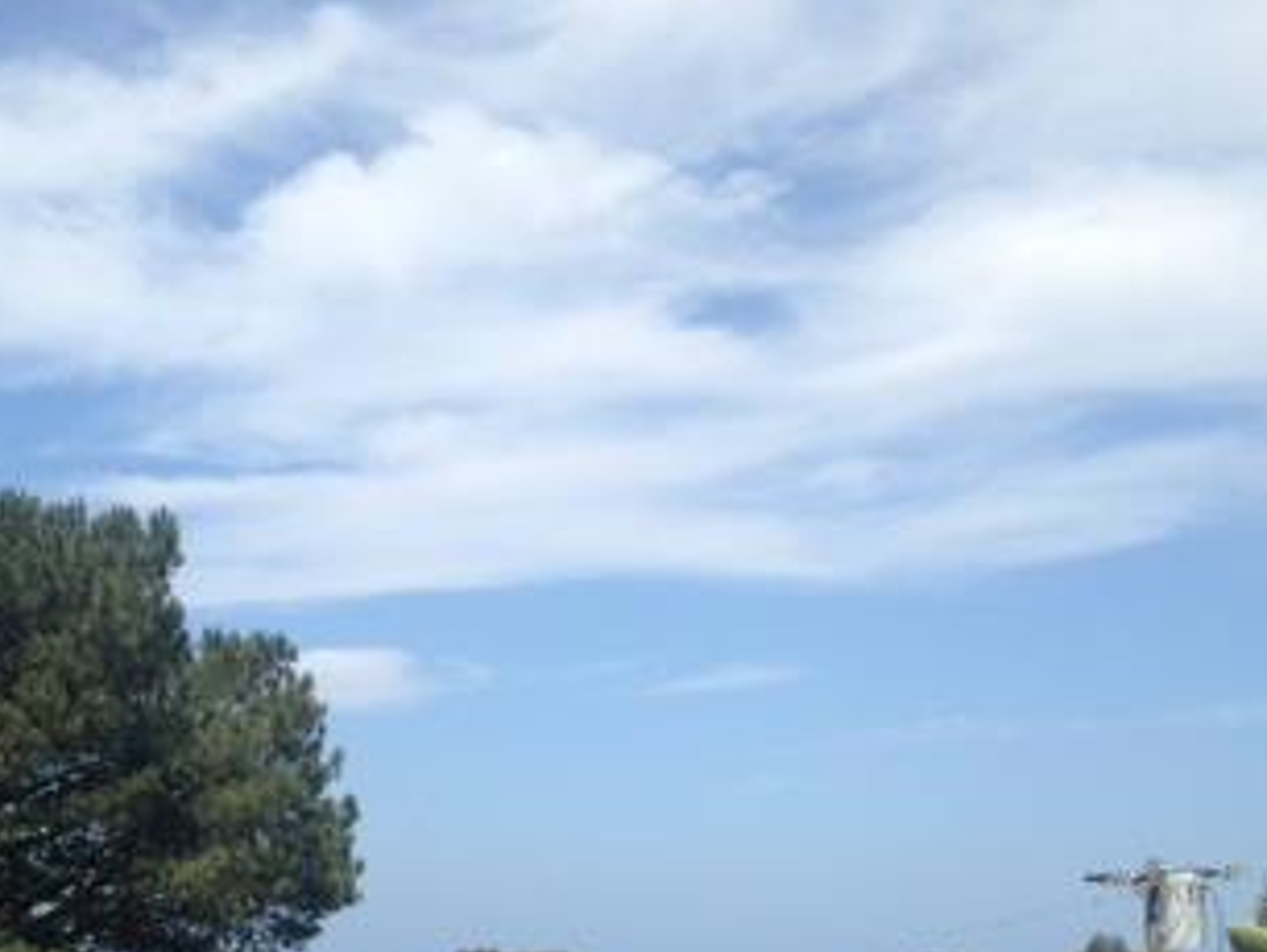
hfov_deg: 27.9
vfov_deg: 20.7
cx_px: 369
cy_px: 927
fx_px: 2527
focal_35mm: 69
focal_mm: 4.12
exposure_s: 1/1869
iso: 50
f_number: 2.4
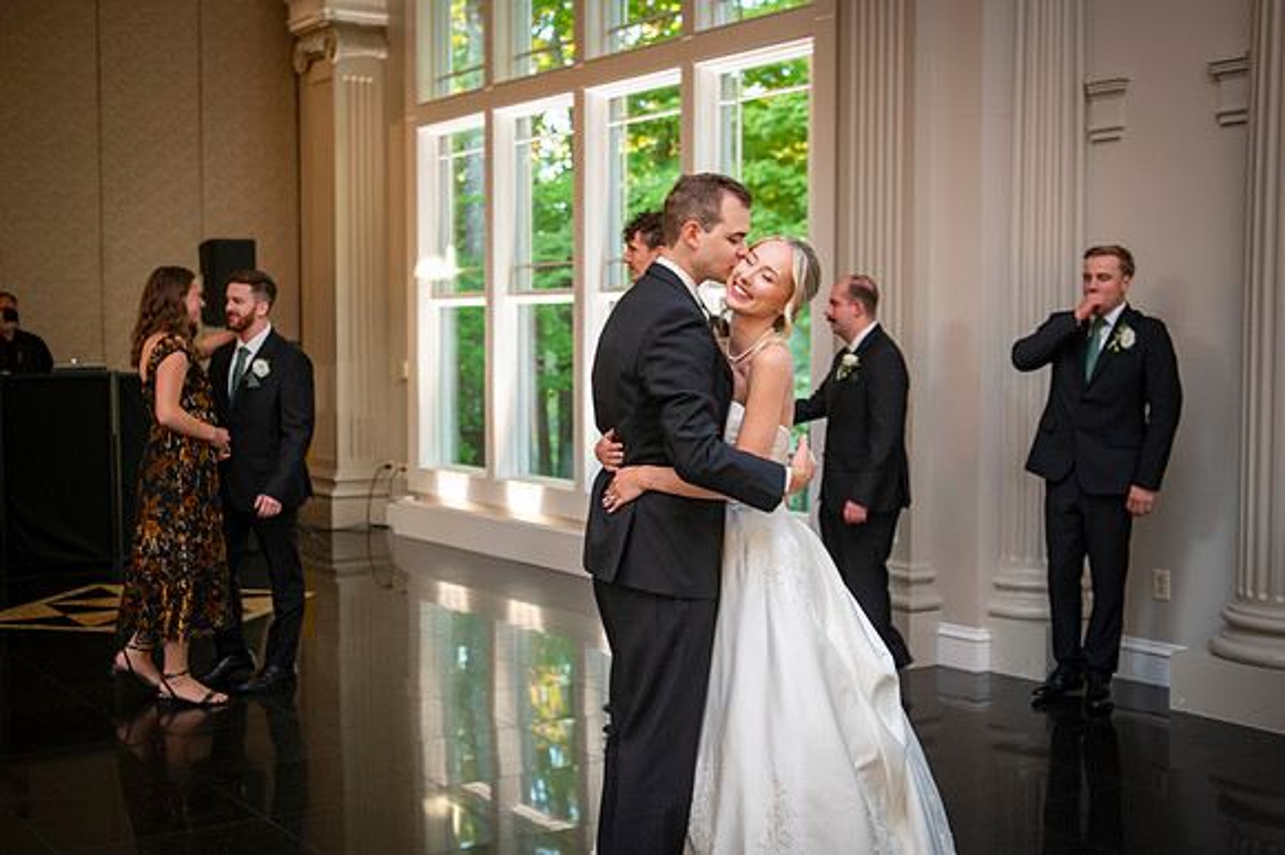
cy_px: 428
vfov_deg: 29.2
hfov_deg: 42.8
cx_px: 642
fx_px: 1639
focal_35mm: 46
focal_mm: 44
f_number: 2.8
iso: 800
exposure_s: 1/100
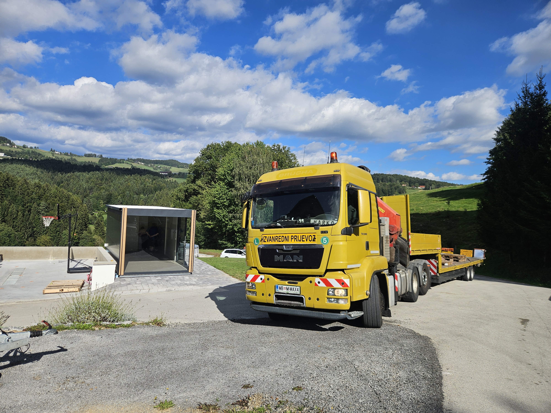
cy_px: 206
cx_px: 276
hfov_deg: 73.9
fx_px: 366
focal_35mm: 23
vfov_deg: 58.9
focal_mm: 5.4
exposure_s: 1/2586
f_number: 1.8
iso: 25
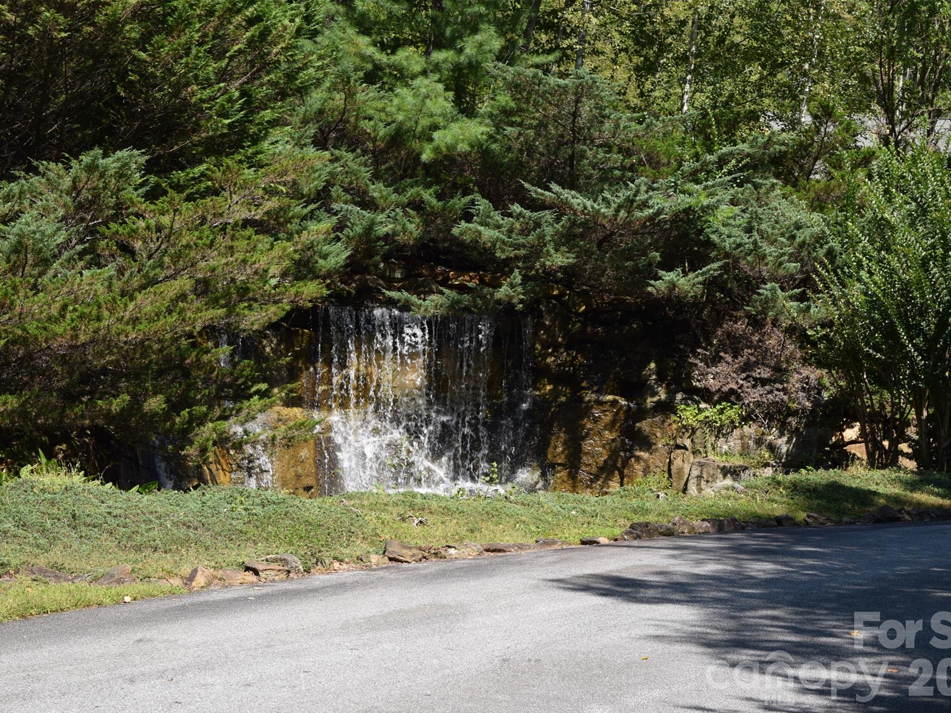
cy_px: 357
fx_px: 2460
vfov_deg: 16.5
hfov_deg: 21.9
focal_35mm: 90
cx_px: 484
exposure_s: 1/200
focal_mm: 55
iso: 100
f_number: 7.1
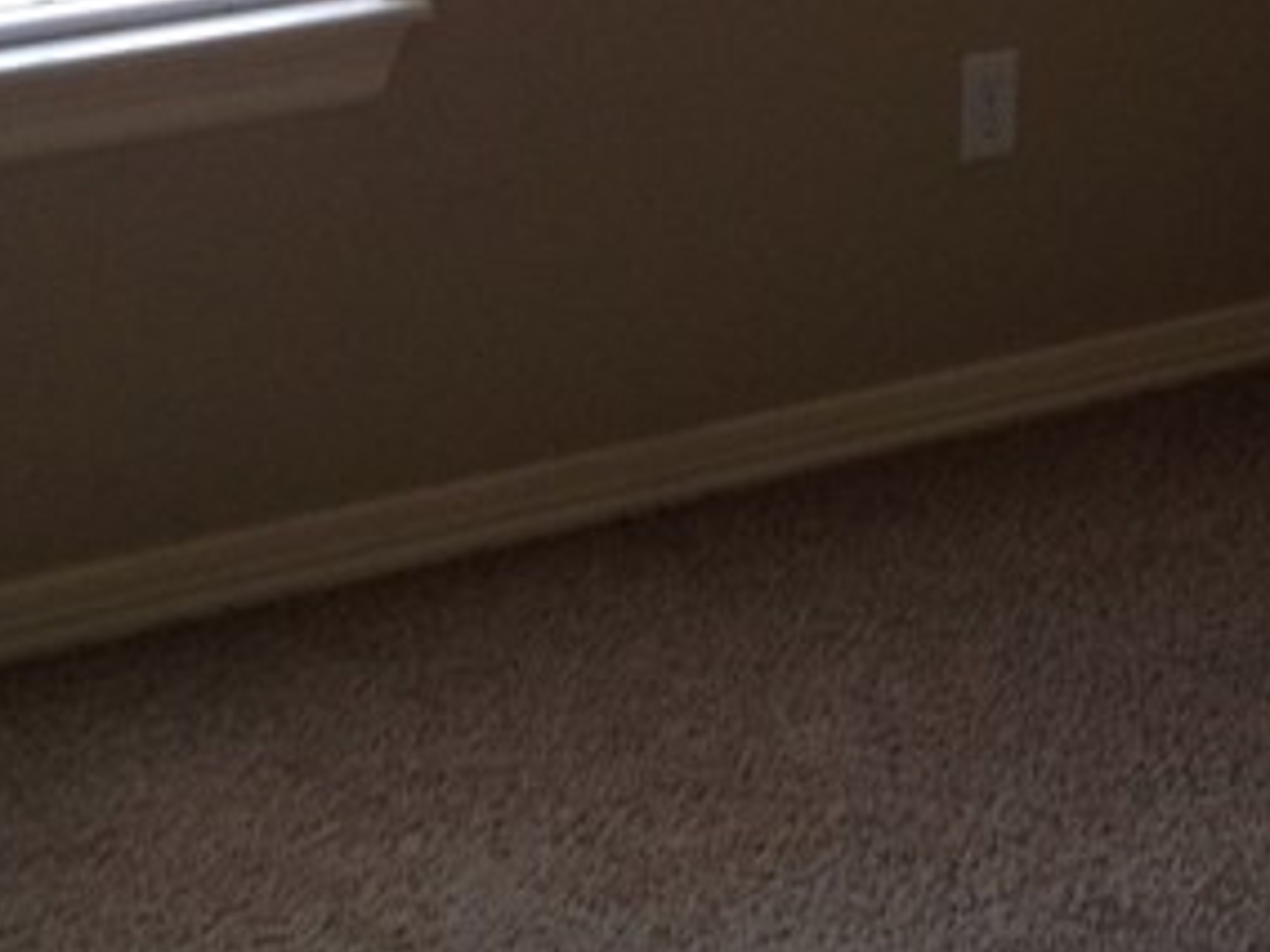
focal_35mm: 126
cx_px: 1198
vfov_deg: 11.2
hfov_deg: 15.4
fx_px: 4623
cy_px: -536
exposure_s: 1/24
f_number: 2.4
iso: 80
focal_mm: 4.28
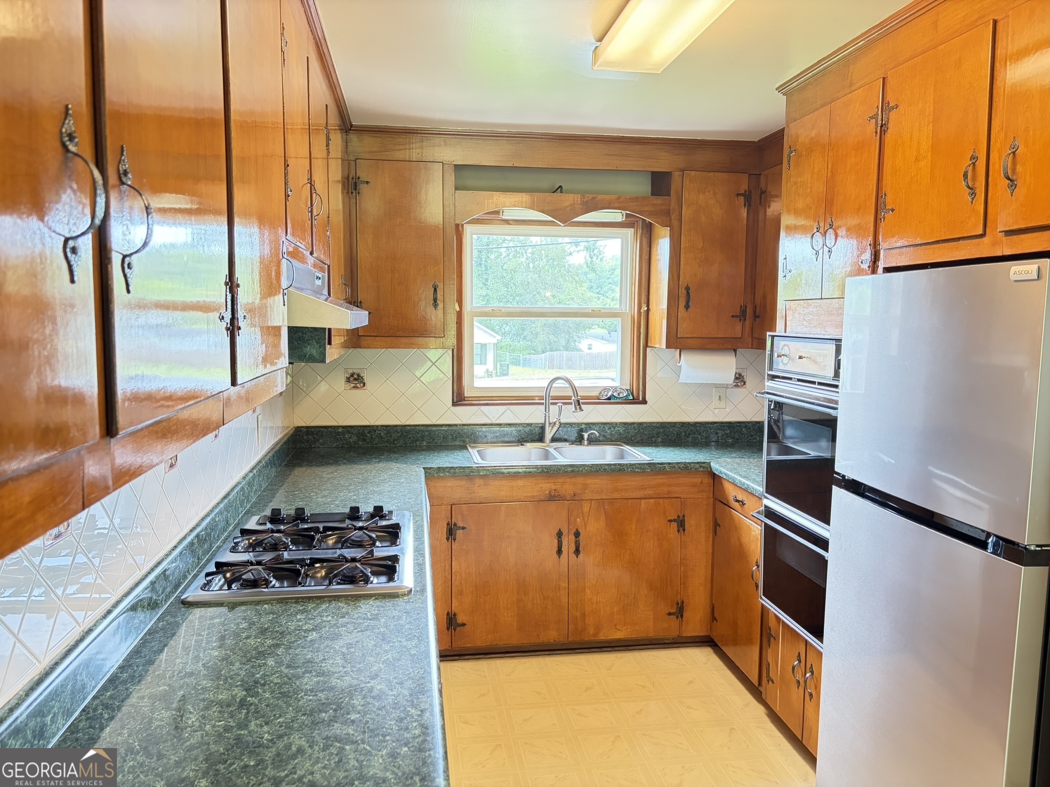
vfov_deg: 53.1
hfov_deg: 67.3
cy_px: 394
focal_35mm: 26
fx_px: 789
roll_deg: -0.4
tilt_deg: -4.8
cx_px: 525
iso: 320
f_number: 1.6
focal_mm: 5.96
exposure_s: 1/60
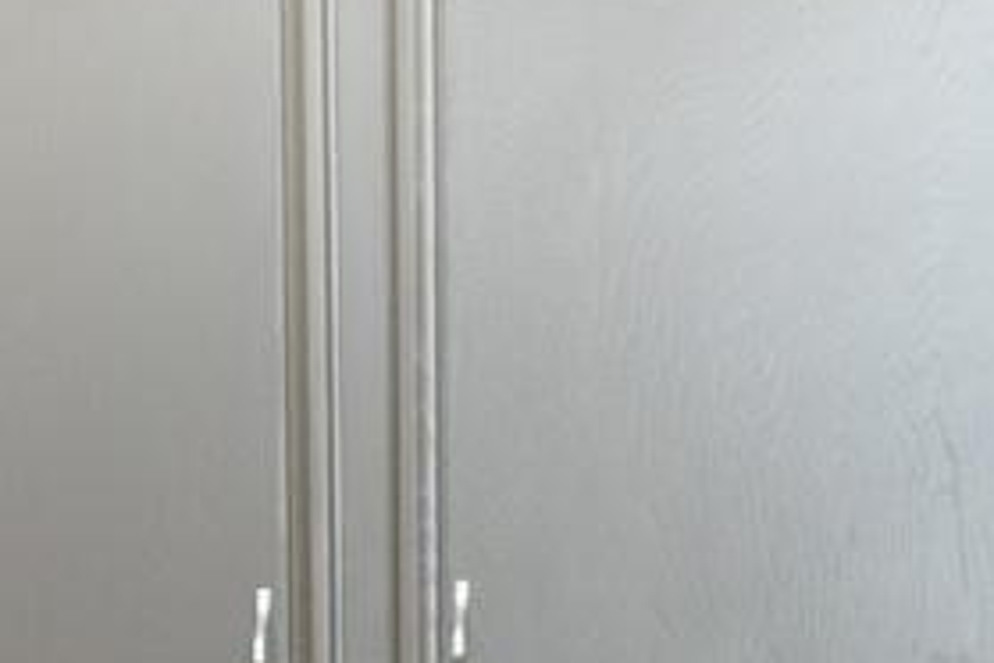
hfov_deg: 13.3
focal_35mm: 145
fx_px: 4003
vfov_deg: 9.0
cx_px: -520
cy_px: 1271
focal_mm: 18
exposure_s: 1/60
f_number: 4
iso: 800
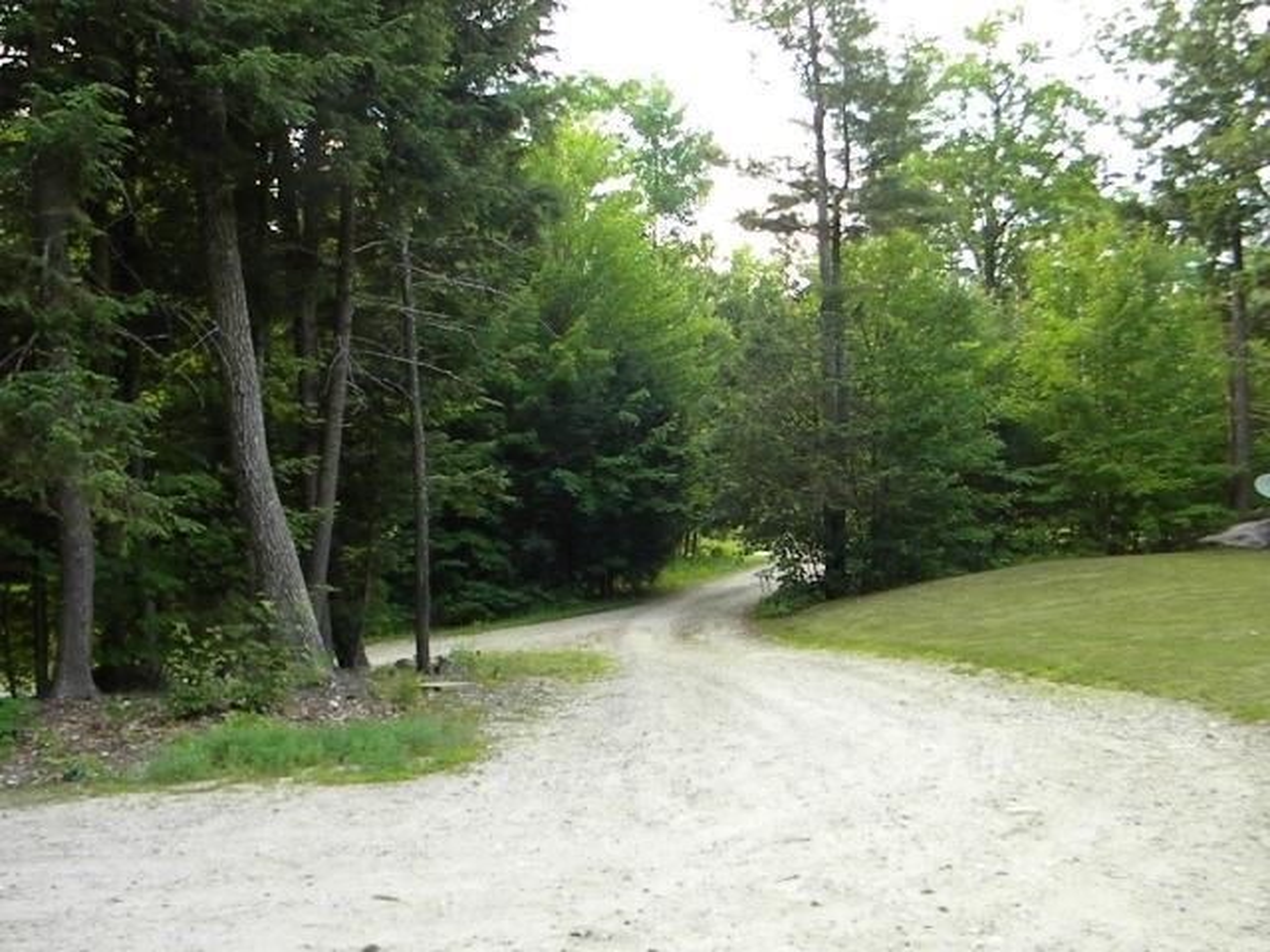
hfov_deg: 51.4
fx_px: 1321
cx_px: 635
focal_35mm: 36
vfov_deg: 39.7
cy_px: 476
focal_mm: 6.4
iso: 720
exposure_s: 1/281
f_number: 3.7
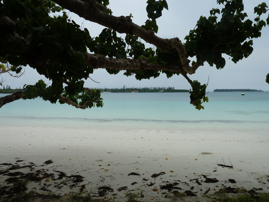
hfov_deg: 69.4
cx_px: 134
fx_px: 194
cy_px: 101
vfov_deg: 54.9
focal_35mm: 25
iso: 80
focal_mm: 4.1
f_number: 4
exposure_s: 1/250
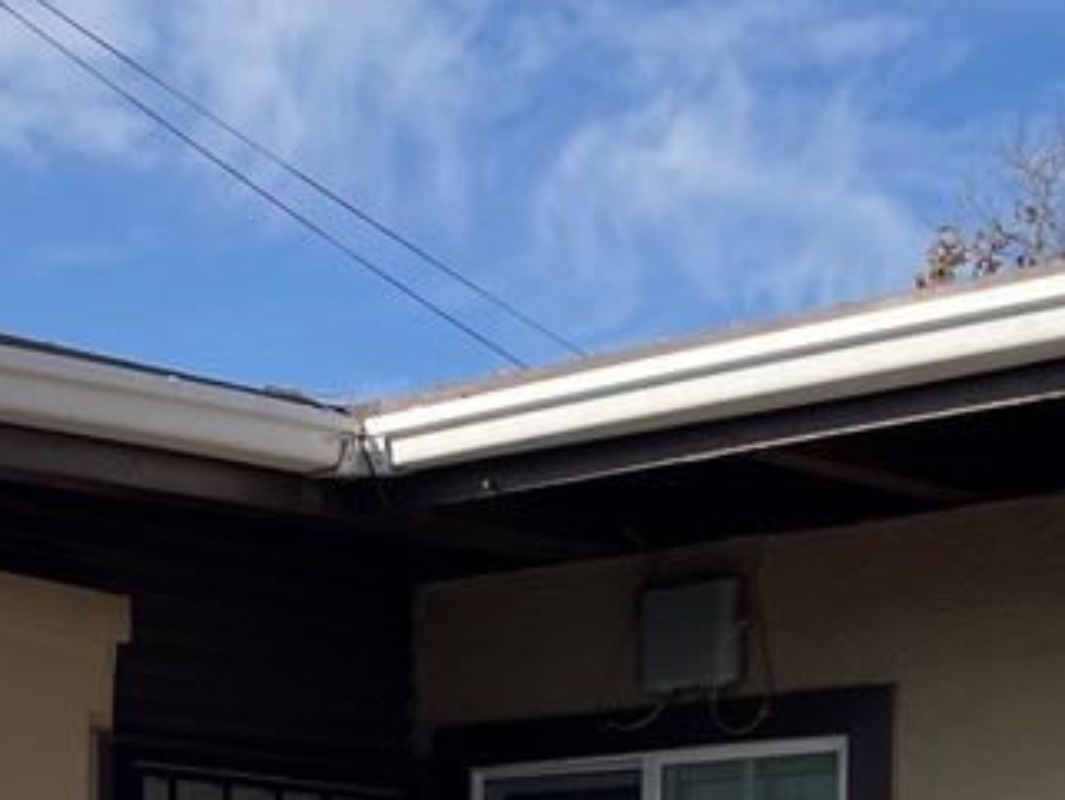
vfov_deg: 16.6
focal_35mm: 83
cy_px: 1099
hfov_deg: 22.7
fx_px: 2555
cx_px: 36
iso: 32
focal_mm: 4.2
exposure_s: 1/4000
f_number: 1.6
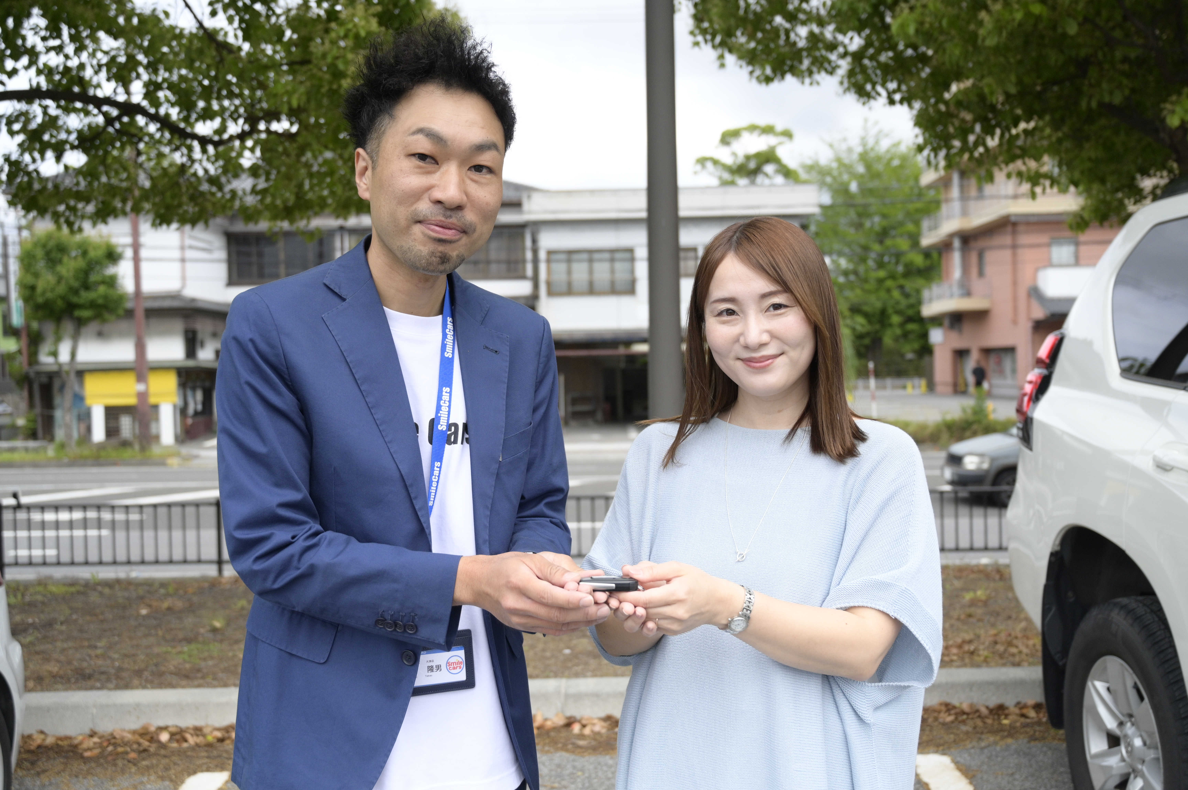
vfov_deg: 37.8
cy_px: 395
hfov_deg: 54.5
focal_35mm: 35
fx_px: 1154
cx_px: 594
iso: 1000
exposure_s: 1/5000
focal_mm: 35
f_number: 4
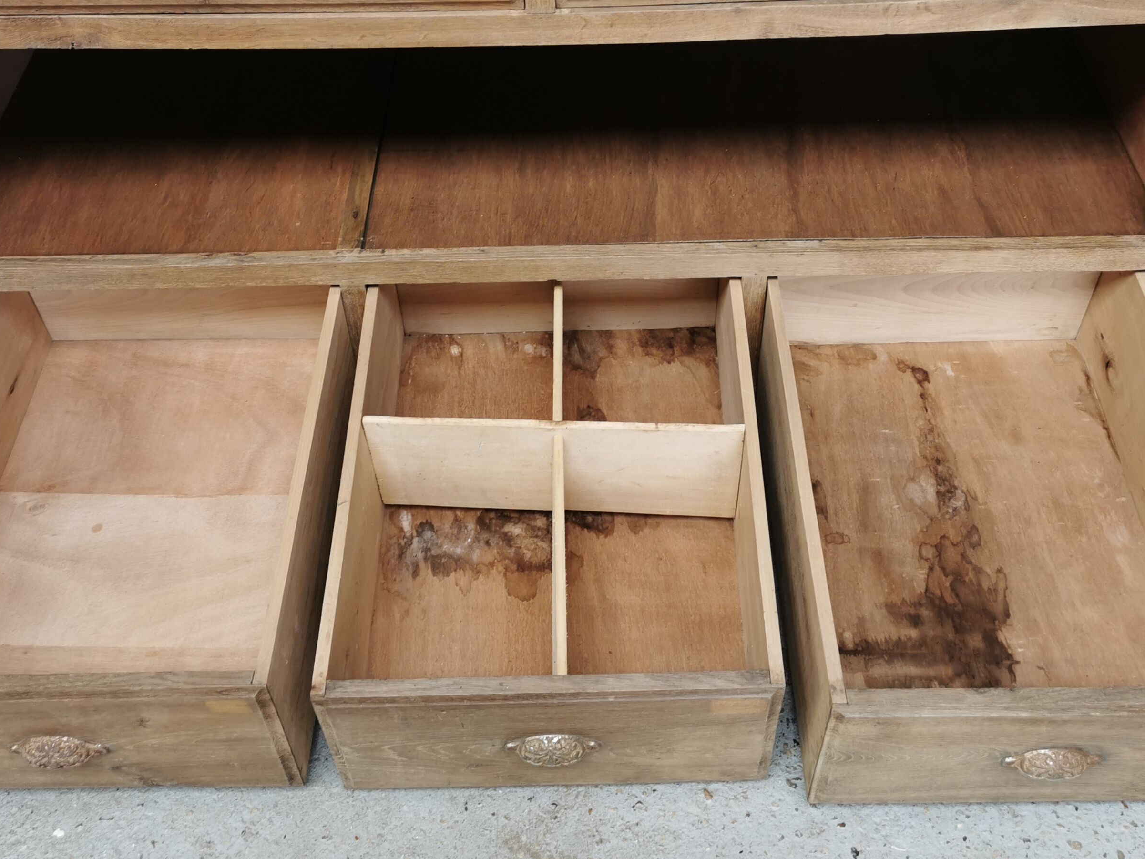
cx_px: 581
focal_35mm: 41
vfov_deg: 35.0
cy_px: 339
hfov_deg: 45.8
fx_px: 1356
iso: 50
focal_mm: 5.58
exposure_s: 1/110
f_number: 1.8
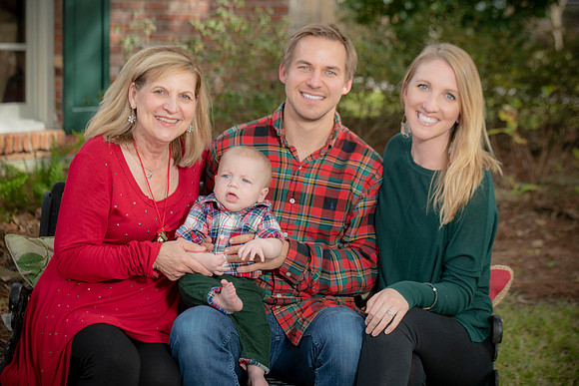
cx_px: 290
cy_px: 193
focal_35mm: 95
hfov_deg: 21.5
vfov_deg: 14.4
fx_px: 1528
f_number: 5.6
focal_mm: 95
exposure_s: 1/200
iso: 320
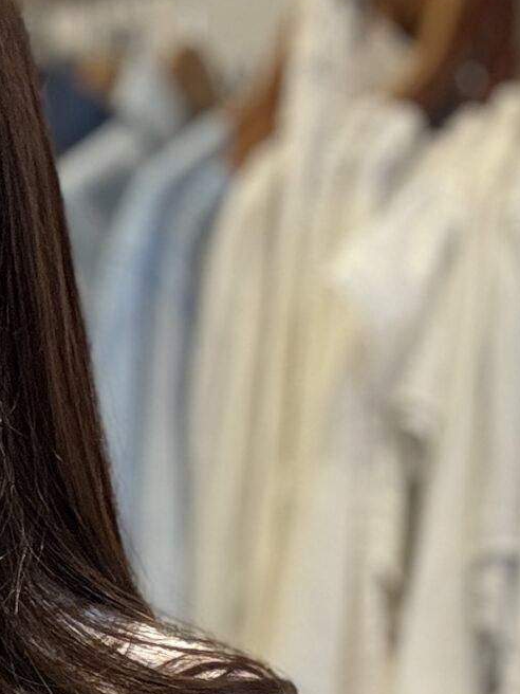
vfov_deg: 15.3
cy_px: 1090
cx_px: -222
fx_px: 2343
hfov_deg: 12.2
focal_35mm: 117
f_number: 1.9
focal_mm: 2.69
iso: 50
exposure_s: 1/50
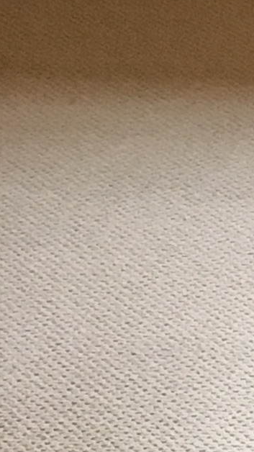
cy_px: -592
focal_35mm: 203
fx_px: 2432
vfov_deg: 9.6
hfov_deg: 5.2
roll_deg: -1.8
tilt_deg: -12.6
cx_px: 1039
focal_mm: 4.15
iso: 125
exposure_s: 1/30
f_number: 2.2
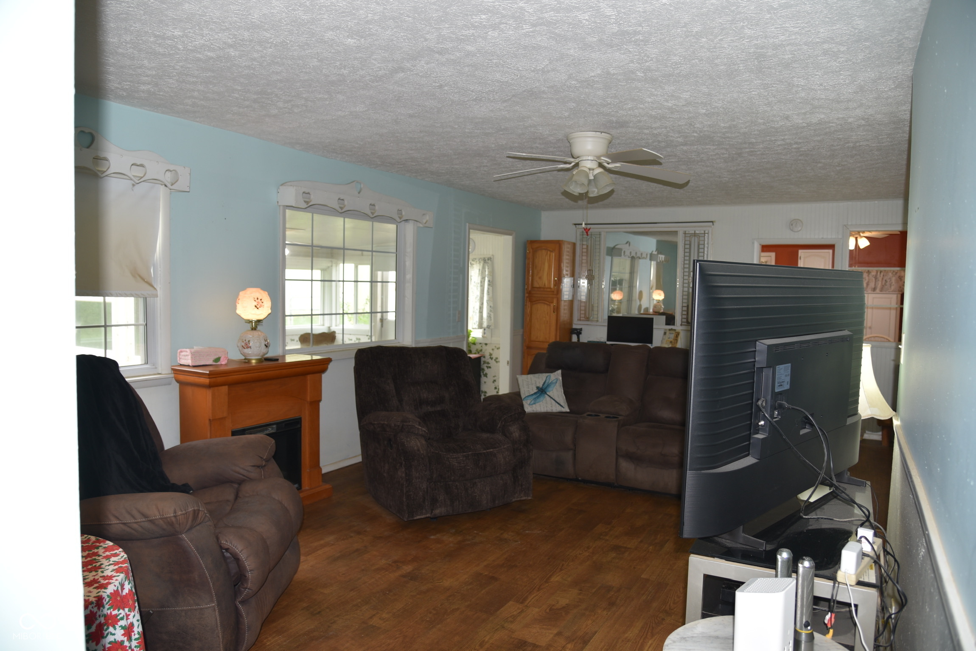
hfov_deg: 73.7
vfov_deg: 53.2
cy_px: 326
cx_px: 488
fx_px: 651
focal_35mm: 24
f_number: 4
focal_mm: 24
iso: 320
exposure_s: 1/60
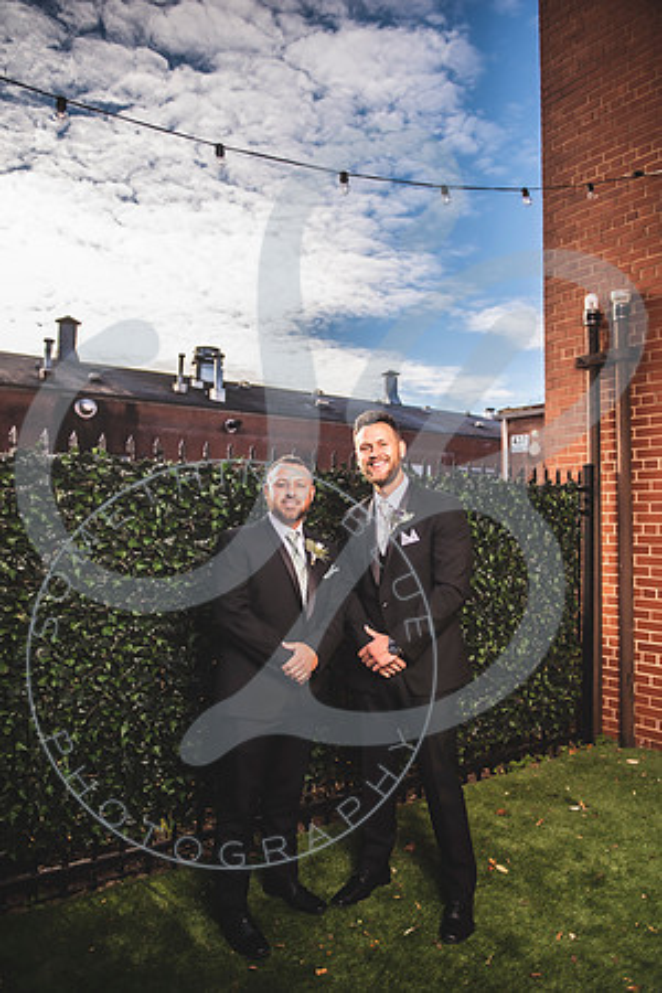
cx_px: 331
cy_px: 496
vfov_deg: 69.4
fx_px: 717
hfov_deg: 49.6
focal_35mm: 26
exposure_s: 1/1250
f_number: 2.8
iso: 100
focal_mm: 26
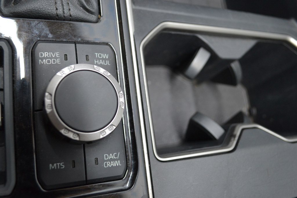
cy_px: 99
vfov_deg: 40.0
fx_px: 272
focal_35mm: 33
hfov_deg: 57.2
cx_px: 148
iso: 720
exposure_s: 1/60
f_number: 4
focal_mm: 22
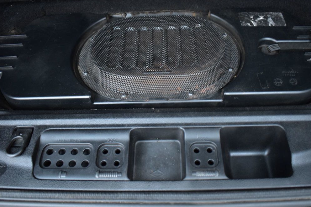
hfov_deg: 57.9
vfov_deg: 40.5
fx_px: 281
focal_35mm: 33
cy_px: 104
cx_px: 160
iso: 1600
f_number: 3.8
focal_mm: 21
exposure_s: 1/10
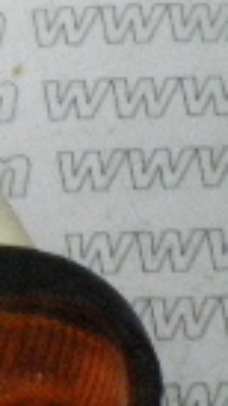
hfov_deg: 3.7
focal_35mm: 316
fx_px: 3398
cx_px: -560
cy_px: 202
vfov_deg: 6.8
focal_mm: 11.1
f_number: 4.6
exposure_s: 1/20
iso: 800
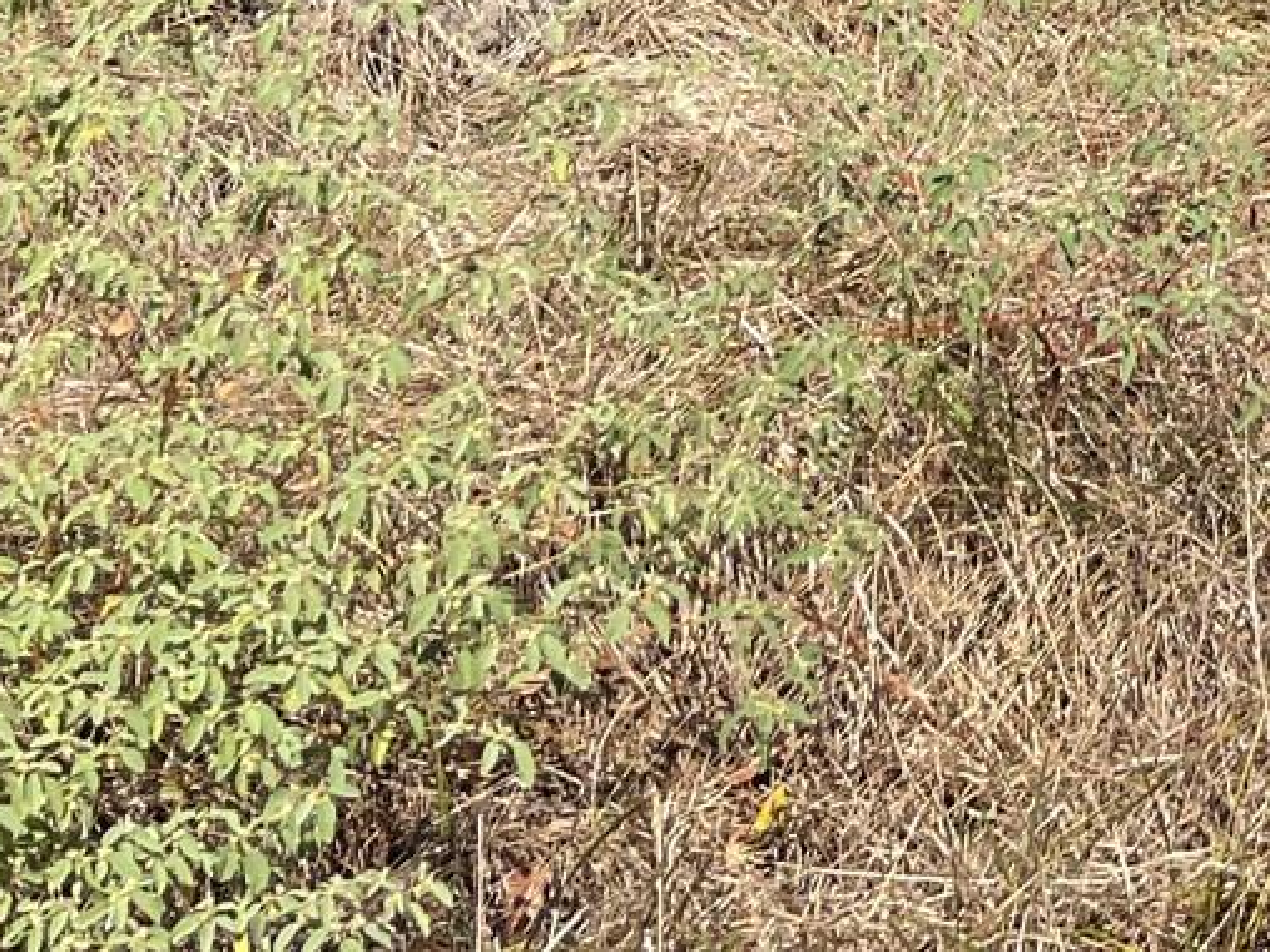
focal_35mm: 105
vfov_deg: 12.4
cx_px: 1834
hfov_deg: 17.1
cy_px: -970
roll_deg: -2.5
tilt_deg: -1.9
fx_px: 3851
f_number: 1.6
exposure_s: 1/4202
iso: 50
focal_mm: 5.1
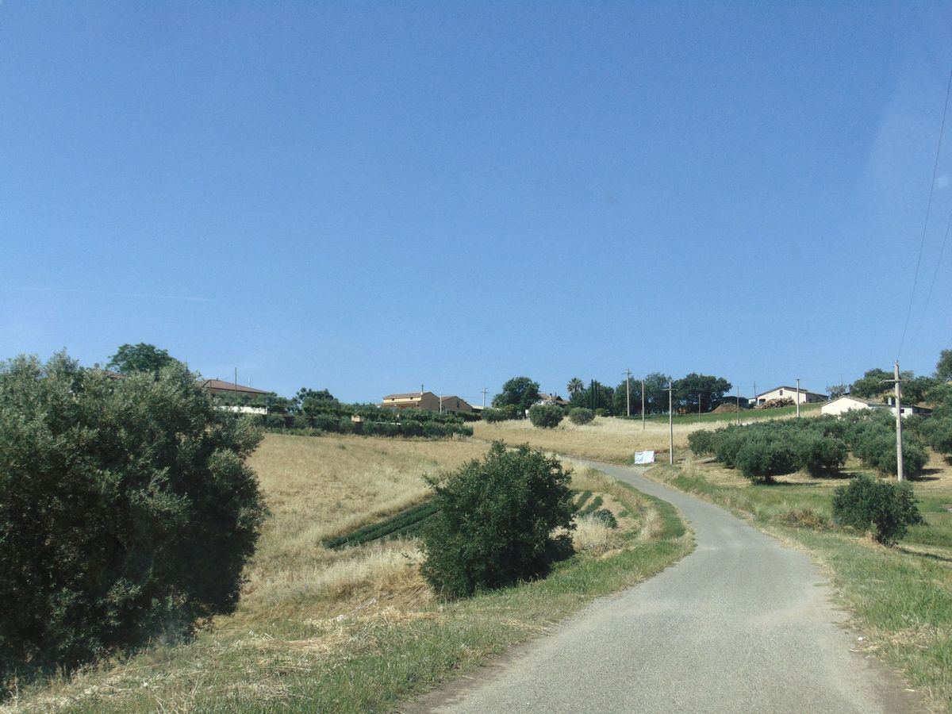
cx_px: 476
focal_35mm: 50
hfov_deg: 38.2
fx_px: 1375
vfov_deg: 29.1
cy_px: 357
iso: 80
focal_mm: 9
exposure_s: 1/200
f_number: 9
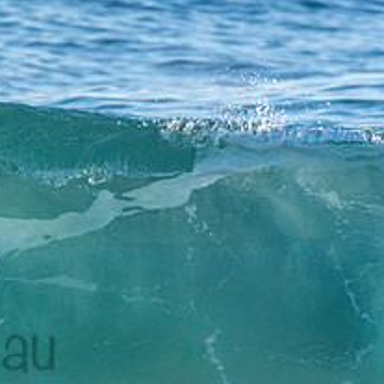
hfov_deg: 1.0
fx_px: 22377
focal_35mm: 1783
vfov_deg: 1.0
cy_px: 327
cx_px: -141
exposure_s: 1/1250
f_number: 5.6
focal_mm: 500
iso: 250
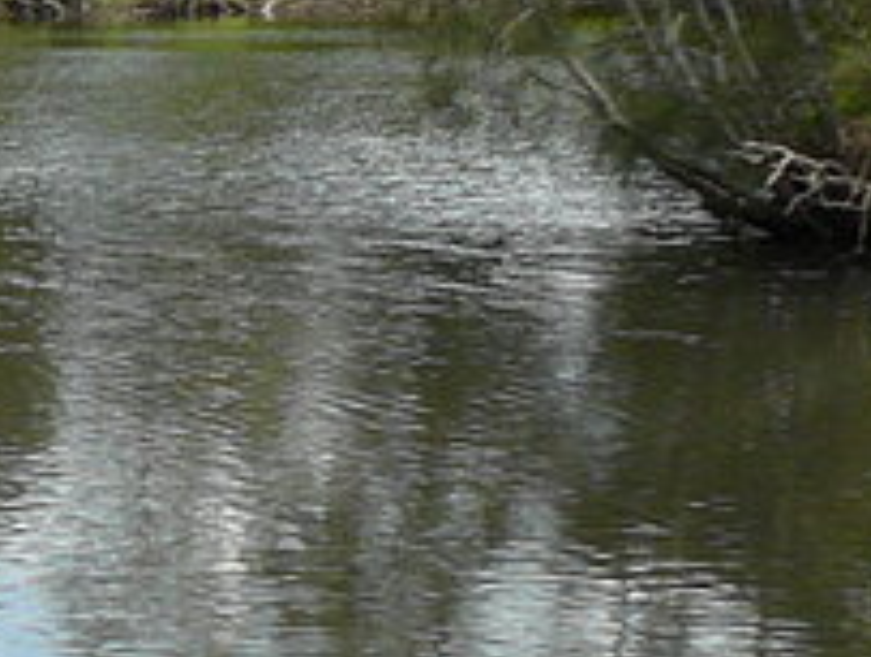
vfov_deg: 8.7
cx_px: -1180
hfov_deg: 10.1
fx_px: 4336
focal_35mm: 172
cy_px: 223
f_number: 2.8
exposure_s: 1/640
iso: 80
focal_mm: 5.2
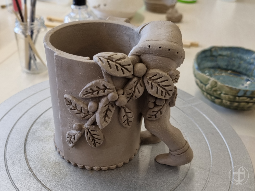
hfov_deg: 67.3
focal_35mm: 26
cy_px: 96
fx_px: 192
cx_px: 128
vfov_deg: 53.1
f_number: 1.8
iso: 80
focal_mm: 5.4
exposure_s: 1/100
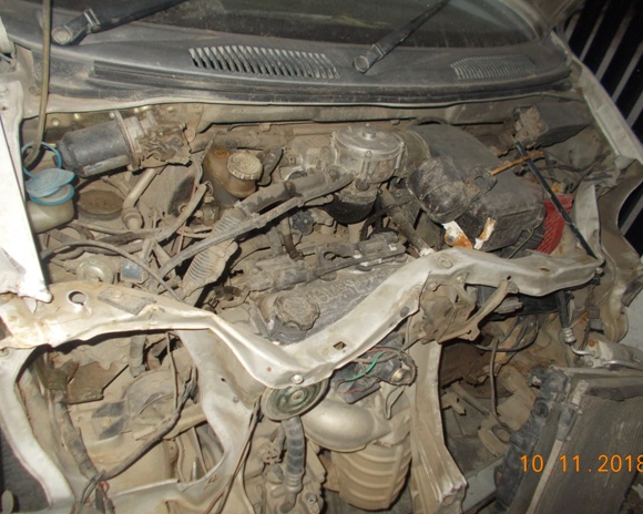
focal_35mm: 28
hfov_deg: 62.2
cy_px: 260
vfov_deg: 51.5
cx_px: 329
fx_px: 533
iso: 200
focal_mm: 4.6
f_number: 3.2
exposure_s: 1/25
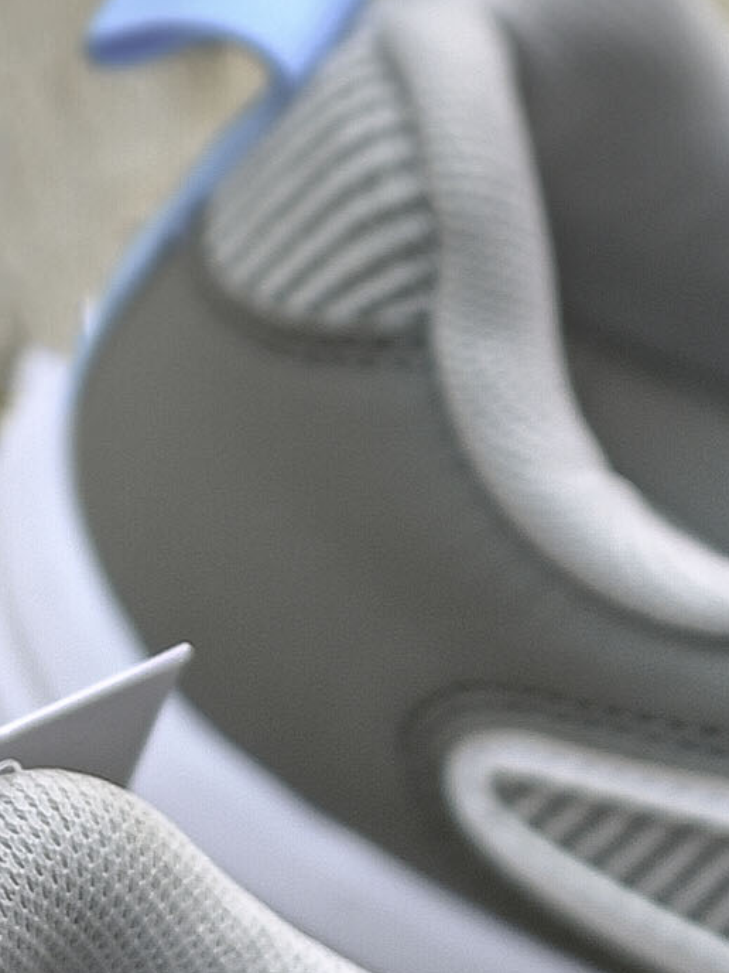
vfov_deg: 6.0
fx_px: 9266
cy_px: 935
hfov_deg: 4.5
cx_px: 1061
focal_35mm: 330
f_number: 2.8
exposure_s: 1/500
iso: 80
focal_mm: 40
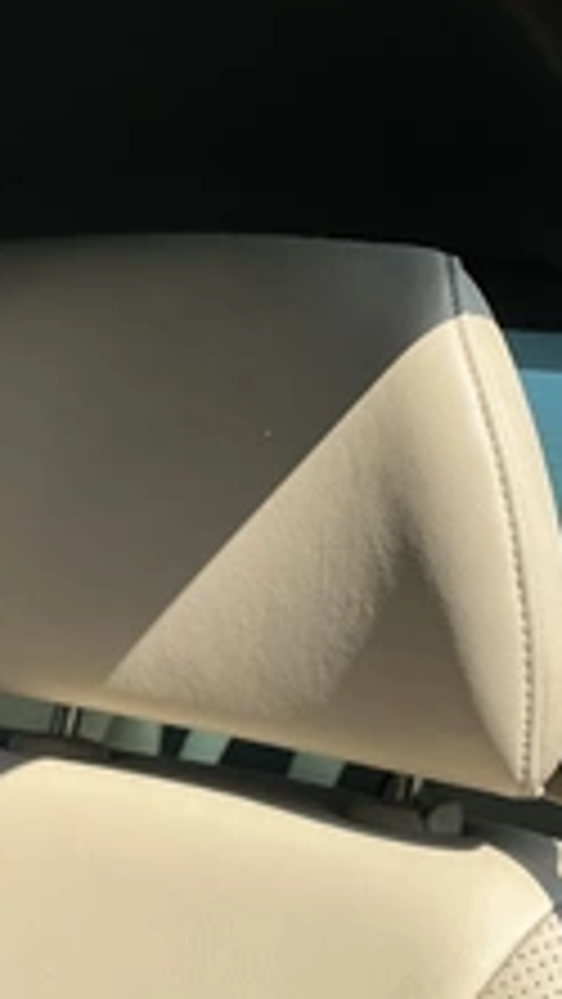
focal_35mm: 55
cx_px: 310
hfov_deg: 21.8
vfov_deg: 37.7
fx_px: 1456
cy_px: 580
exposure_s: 1/804
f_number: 1.8
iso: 25
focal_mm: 3
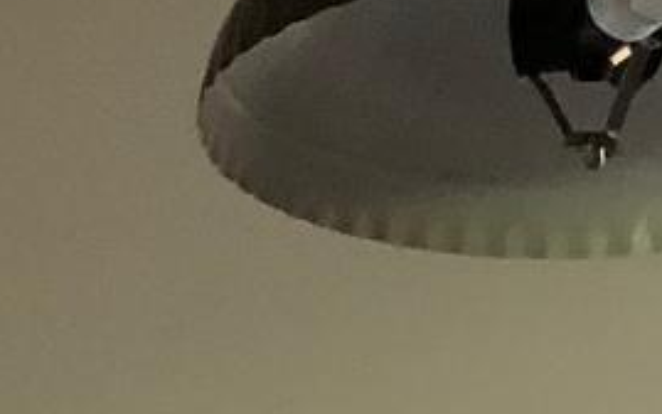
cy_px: 1853
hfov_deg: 9.3
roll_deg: +1.4
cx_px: 470
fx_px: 4077
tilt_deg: -0.2
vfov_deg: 5.0
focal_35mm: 226
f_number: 1.8
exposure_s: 1/13
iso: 100
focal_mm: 3.99
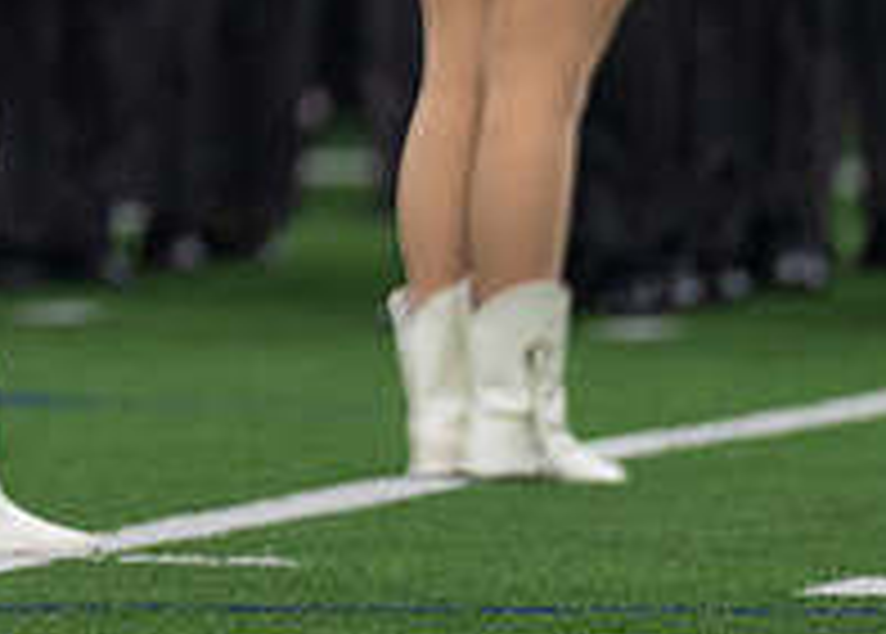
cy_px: -454
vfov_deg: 1.6
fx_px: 22385
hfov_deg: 2.3
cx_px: -628
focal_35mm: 889
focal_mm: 200
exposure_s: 1/1000
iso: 1600
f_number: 2.8
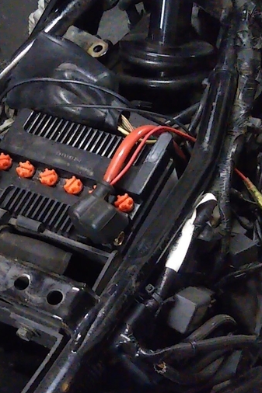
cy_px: 245
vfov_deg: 27.3
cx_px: 75
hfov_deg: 18.3
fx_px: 808
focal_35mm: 74
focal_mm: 4
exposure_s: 1/23
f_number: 2.2
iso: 836
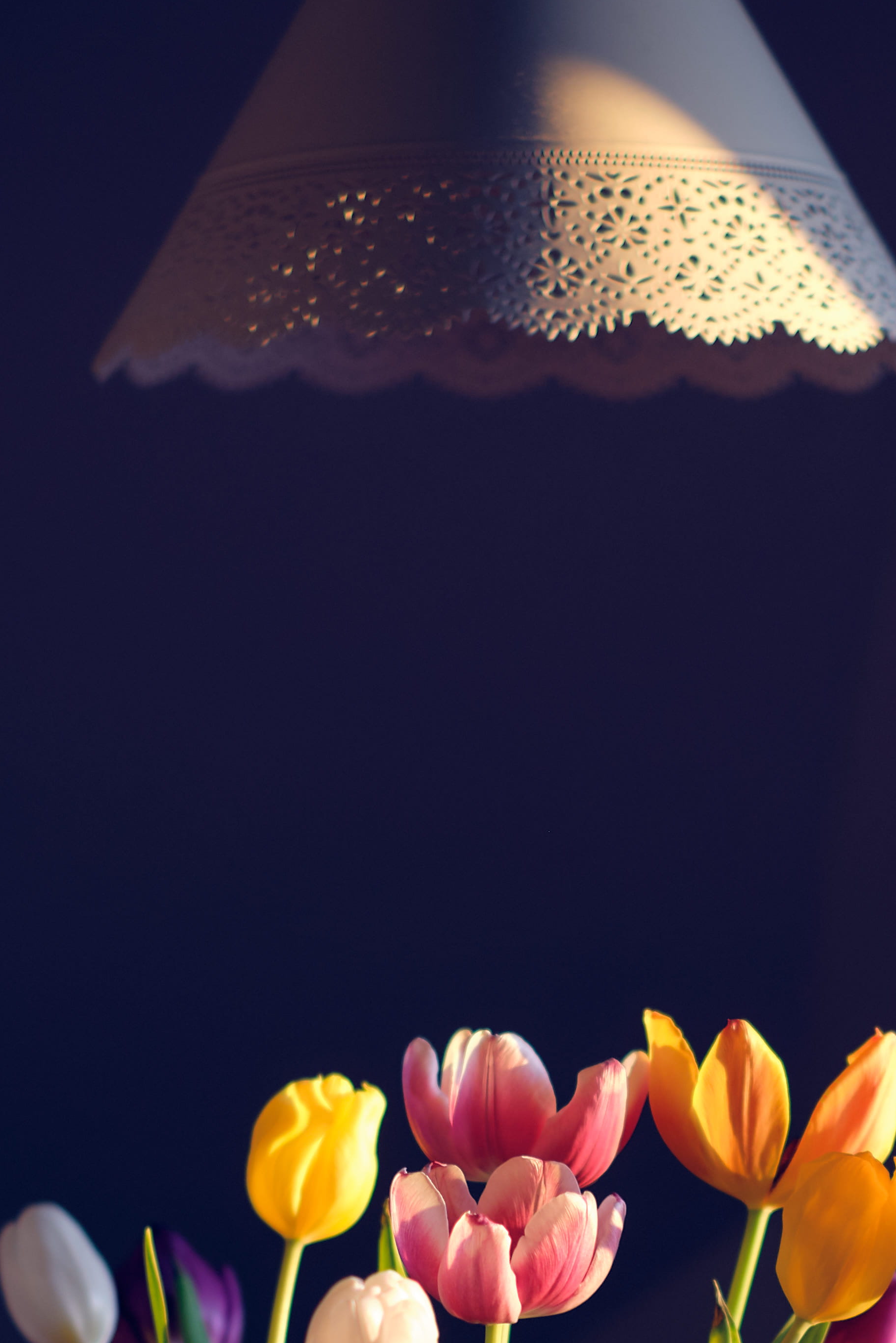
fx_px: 4329
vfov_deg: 17.3
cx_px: 518
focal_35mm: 116
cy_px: 1335
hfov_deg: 11.8
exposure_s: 1/60
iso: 200
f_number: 1.8
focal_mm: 35
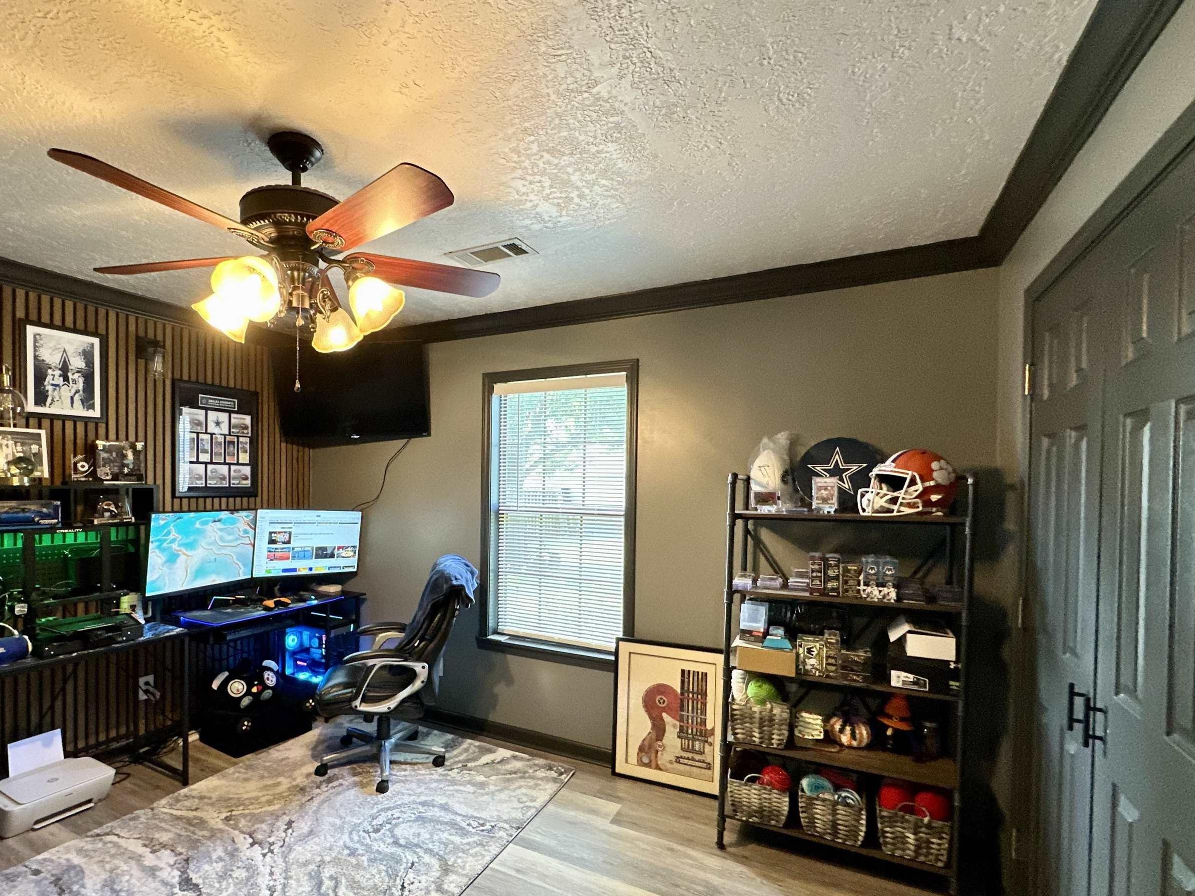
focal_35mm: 18
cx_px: 489
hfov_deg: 86.8
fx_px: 621
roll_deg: -1.3
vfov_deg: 71.4
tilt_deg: -1.1
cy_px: 496
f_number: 2.2
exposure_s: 1/60
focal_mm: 2.22
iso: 500
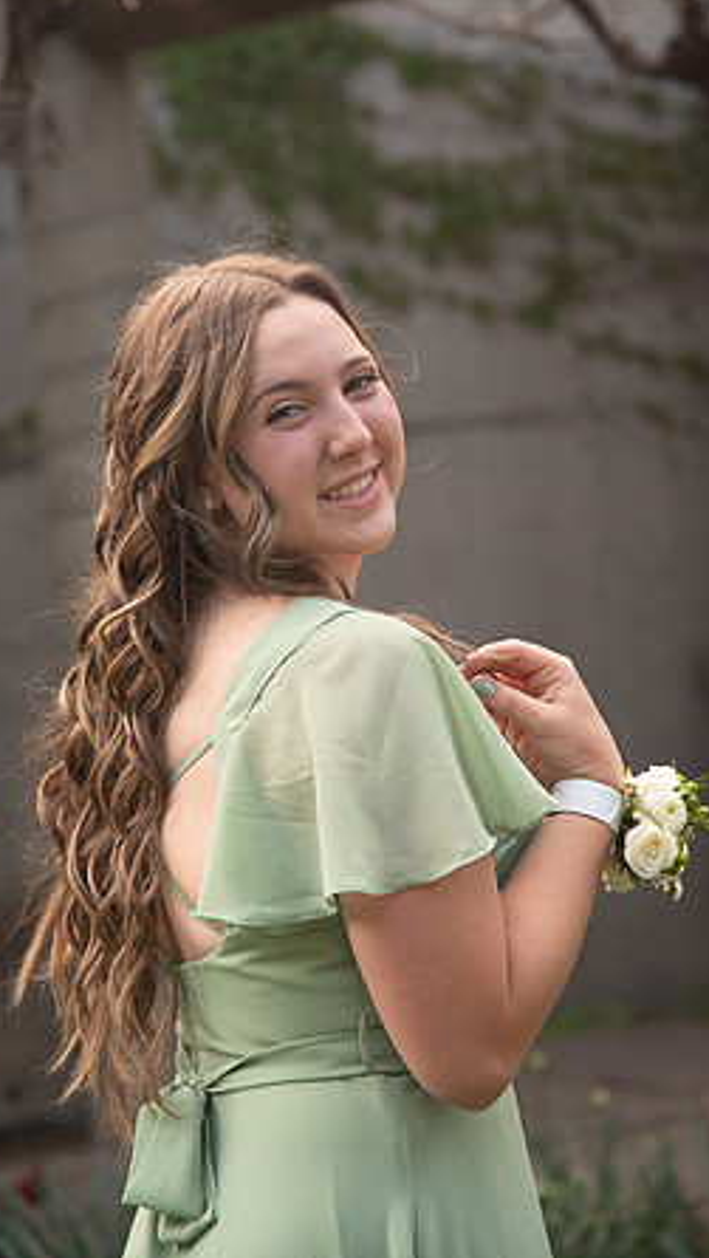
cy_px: 625
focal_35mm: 127
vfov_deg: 16.9
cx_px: 333
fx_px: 4236
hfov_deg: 9.6
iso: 400
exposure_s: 1/125
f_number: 5
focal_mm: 120
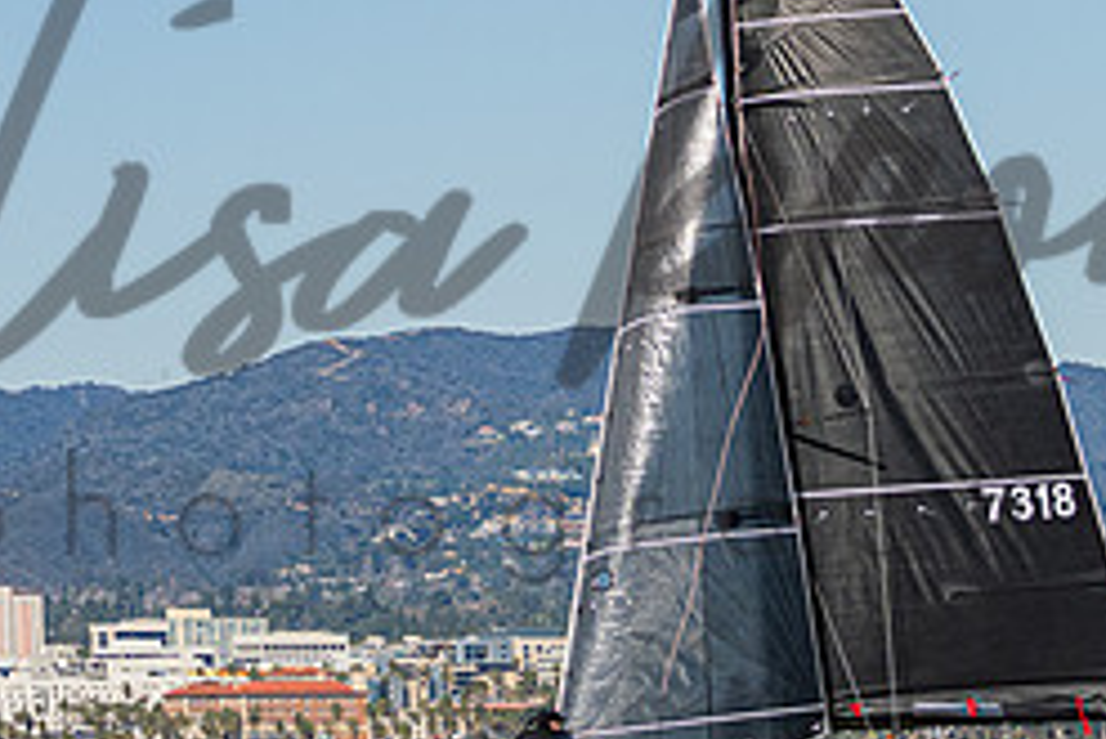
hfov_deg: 5.7
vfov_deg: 3.8
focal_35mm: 364
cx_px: 790
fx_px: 11189
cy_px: -69
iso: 400
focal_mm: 115
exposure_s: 1/6400
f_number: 5.6
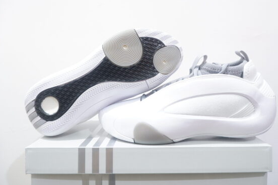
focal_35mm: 25
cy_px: 86
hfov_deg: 71.5
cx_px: 147
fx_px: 193
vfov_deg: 51.2
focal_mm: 15
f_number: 3.5
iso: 640
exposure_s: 1/25
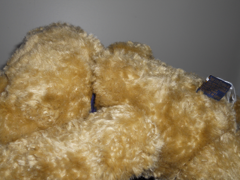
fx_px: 222
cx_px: 120
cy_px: 90
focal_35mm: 32
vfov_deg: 44.2
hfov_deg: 56.8
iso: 80
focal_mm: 5.8
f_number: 8.8
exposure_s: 1/25
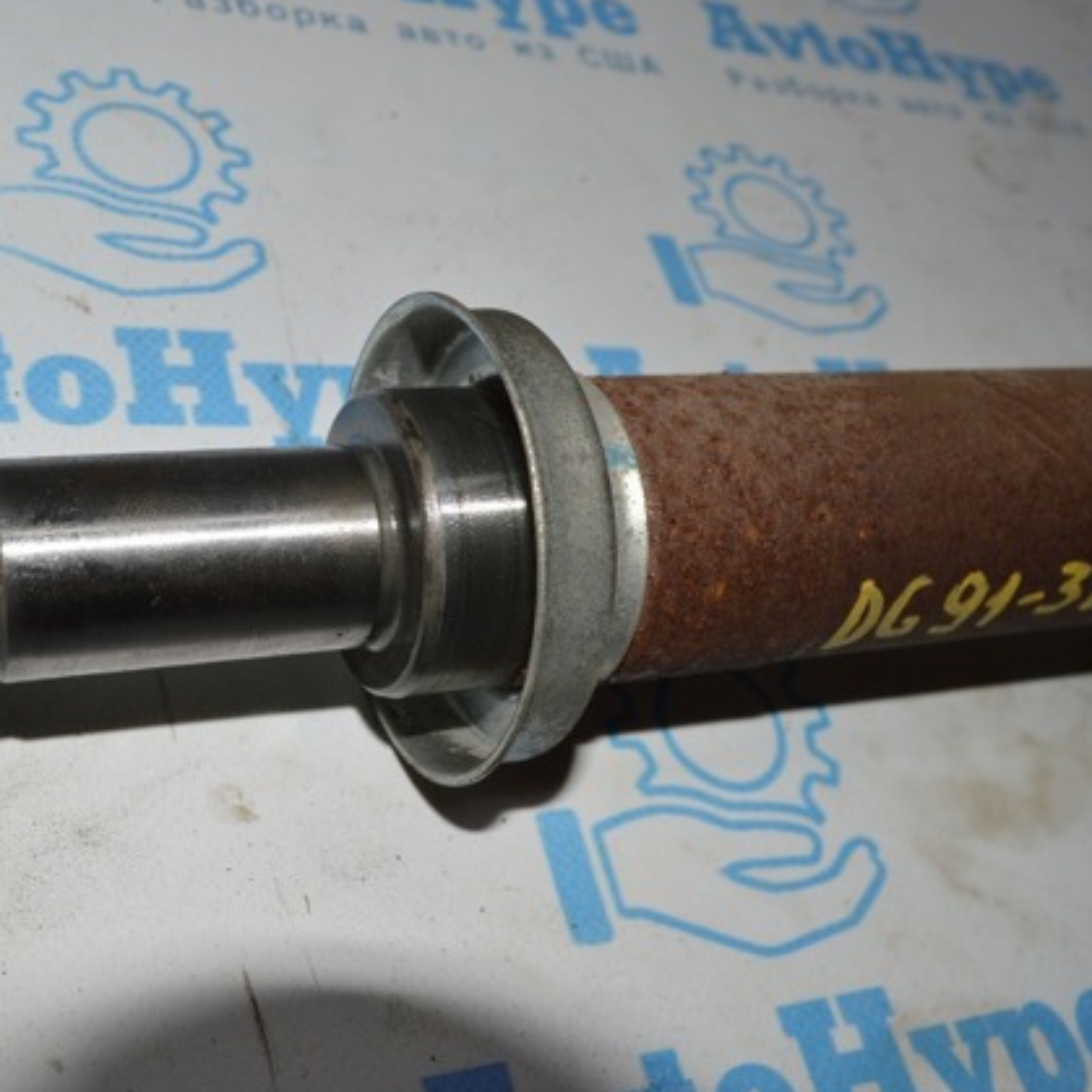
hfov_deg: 46.0
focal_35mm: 35
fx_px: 1249
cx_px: 310
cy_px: 549
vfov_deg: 47.2
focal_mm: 18
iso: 100
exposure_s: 1/60
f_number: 8
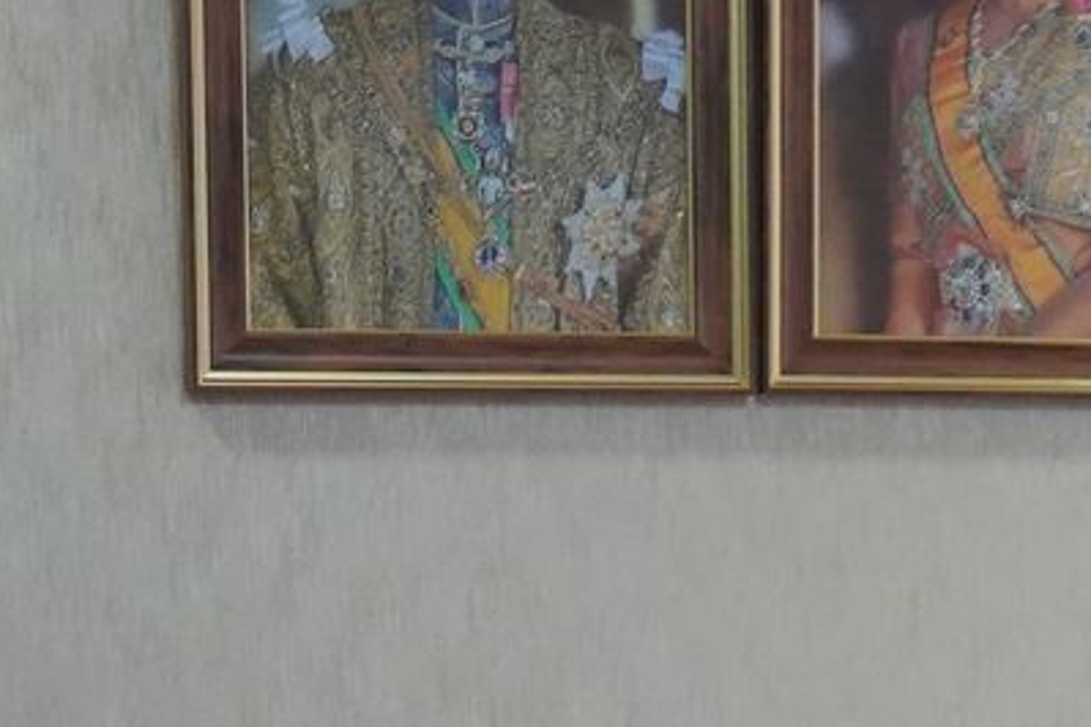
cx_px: 2131
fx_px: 7970
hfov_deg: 7.5
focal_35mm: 263
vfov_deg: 5.1
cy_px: 1341
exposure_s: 1/2500
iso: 4000
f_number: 1.2
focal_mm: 50
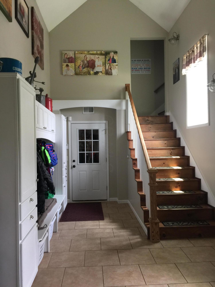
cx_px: 108
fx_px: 240
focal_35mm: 29
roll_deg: +0.9
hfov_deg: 48.2
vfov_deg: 61.7
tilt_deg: +1.6
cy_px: 144
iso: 50
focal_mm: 4.15
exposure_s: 1/30
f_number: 2.2
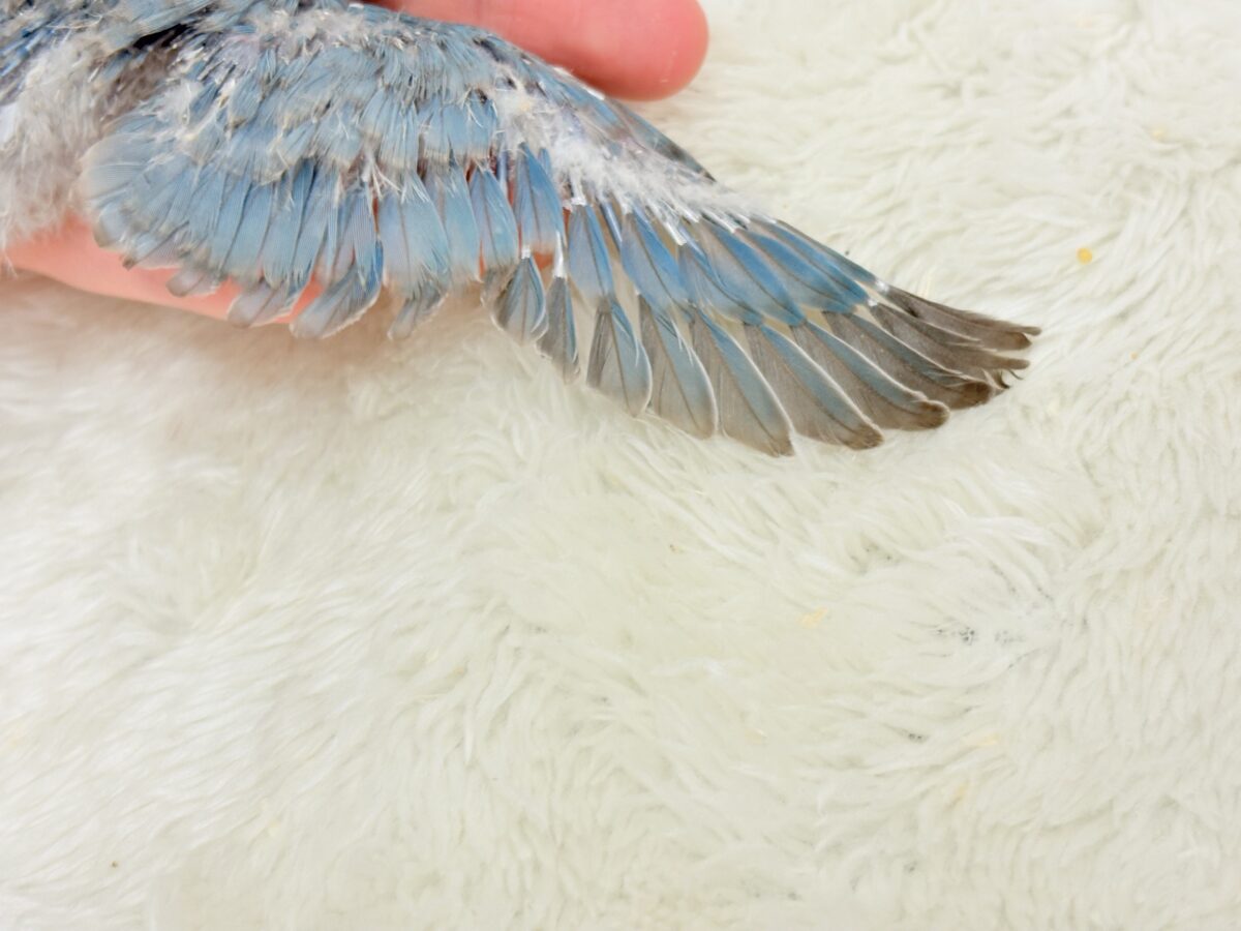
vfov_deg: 28.0
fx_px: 1864
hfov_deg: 36.8
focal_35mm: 52
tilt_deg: -52.2
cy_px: 466
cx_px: 620
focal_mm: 5.96
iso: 40
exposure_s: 1/50
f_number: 1.6
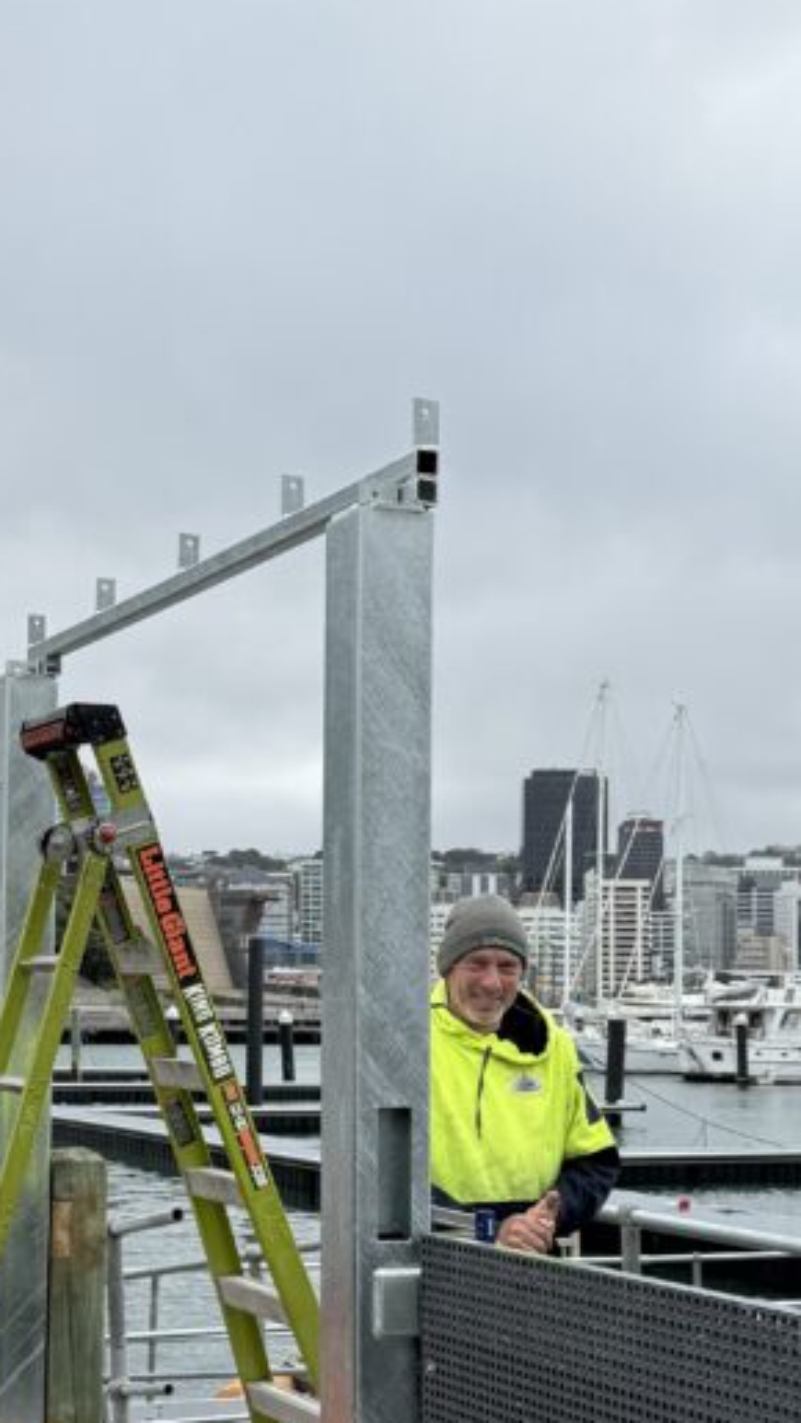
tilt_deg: +3.2
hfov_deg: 22.8
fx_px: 1962
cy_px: 887
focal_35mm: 52
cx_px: 185
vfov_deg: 39.6
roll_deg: +0.3
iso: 80
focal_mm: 6.76
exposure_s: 1/5714
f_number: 1.78
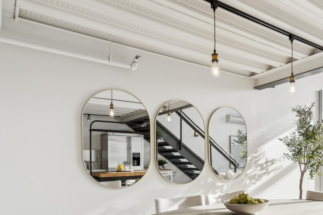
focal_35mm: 29
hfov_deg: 60.4
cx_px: 239
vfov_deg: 43.8
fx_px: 260
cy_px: 156
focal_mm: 14
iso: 100
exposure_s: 1/100
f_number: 8
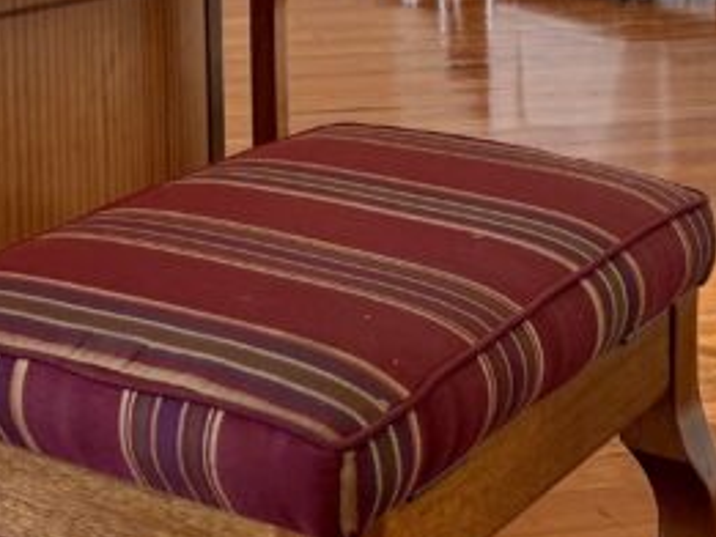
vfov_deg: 14.5
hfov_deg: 20.8
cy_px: -299
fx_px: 1945
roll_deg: +0.0
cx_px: 291
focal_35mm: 94
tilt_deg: -4.0
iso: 125
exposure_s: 1/121
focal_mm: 6.76
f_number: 1.78
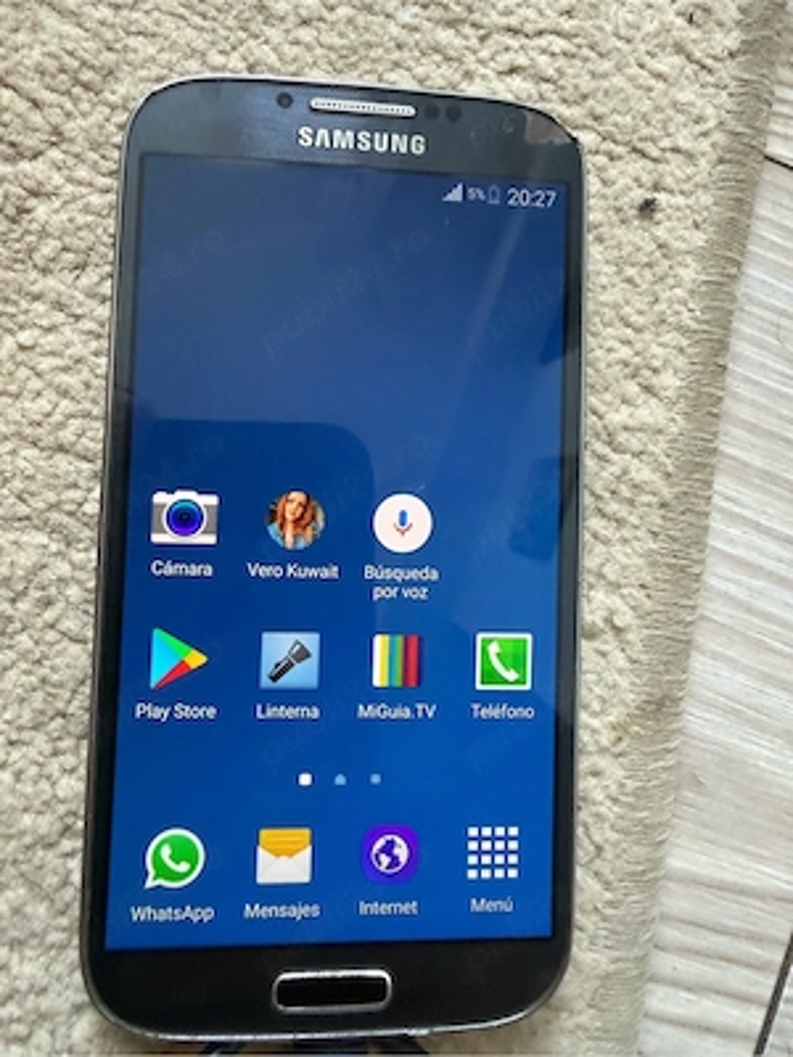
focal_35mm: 24
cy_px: 528
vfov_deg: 71.6
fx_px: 733
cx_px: 396
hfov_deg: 56.8
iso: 640
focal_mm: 2.22
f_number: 2.2
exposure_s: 1/60
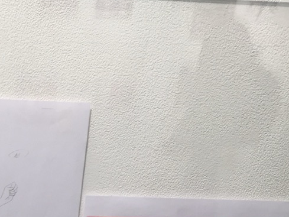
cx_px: -73
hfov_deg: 21.6
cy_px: 260
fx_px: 693
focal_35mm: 83
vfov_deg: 17.0
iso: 32
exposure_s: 1/120
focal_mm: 4.15
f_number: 2.2
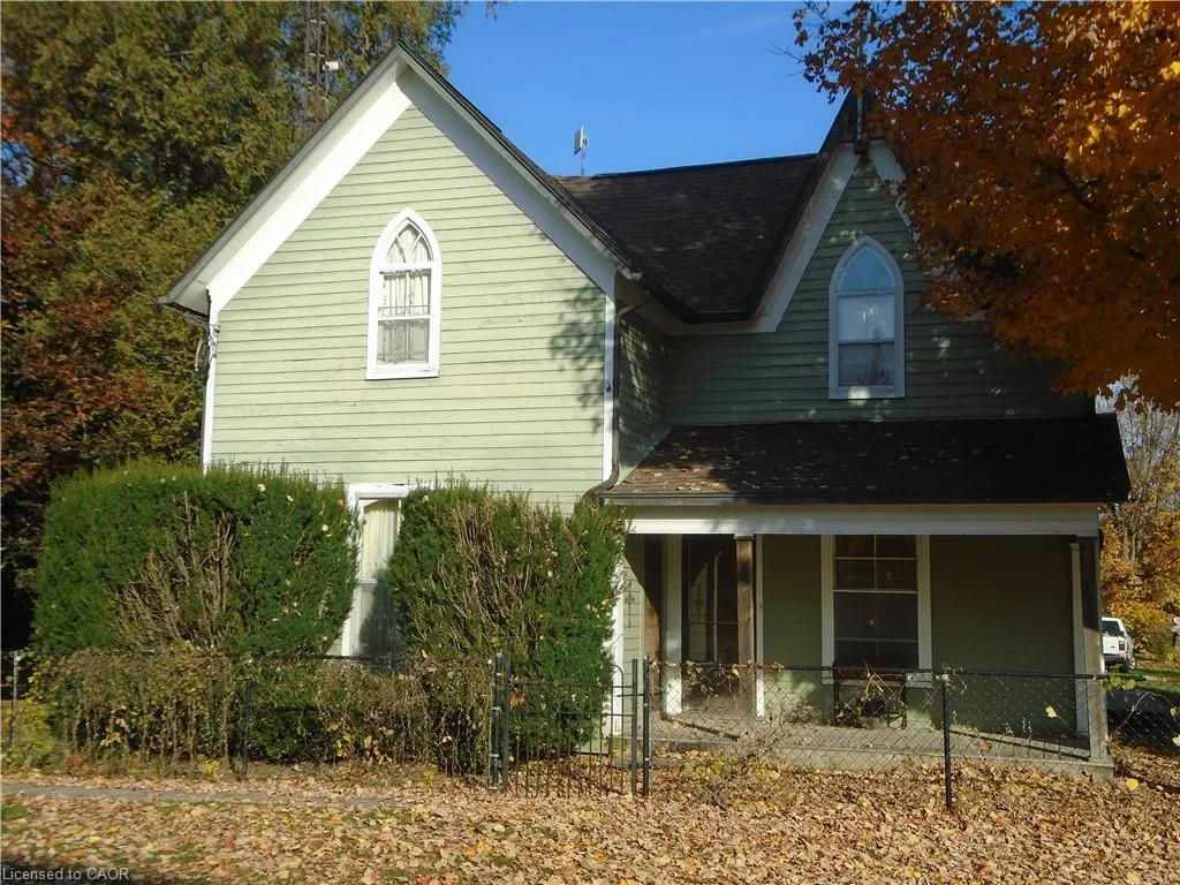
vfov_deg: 34.3
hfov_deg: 44.8
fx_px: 1432
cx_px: 590
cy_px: 442
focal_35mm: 42
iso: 100
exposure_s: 1/800
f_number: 4.1
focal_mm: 7.4
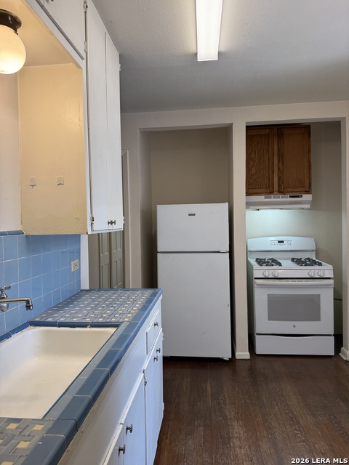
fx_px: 323
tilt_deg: -0.6
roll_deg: +1.6
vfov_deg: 71.6
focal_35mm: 24
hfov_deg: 56.8
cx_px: 174
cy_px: 232
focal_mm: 6.76
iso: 100
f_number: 1.78
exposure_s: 1/120
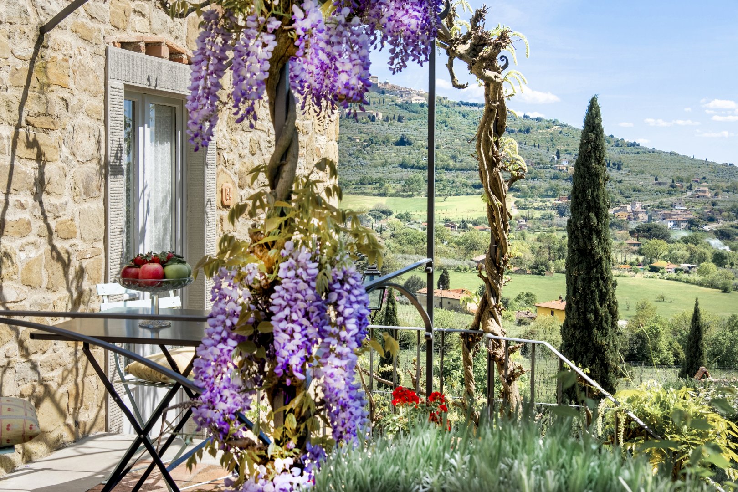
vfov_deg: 24.6
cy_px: 246
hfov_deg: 36.2
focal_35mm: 55
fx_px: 1127
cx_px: 369
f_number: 9
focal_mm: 36.6
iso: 320
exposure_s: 1/250
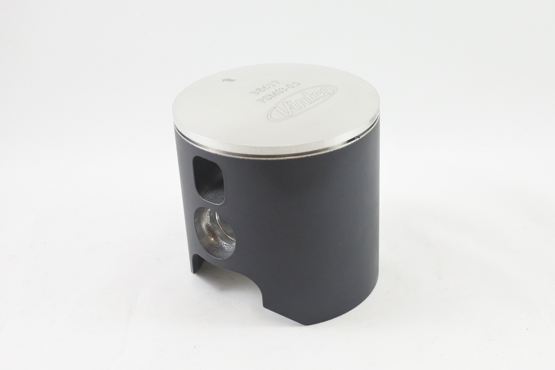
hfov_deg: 48.5
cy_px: 185
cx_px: 278
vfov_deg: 33.4
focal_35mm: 40
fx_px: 617
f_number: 4.2
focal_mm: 15
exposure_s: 1/125
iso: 640
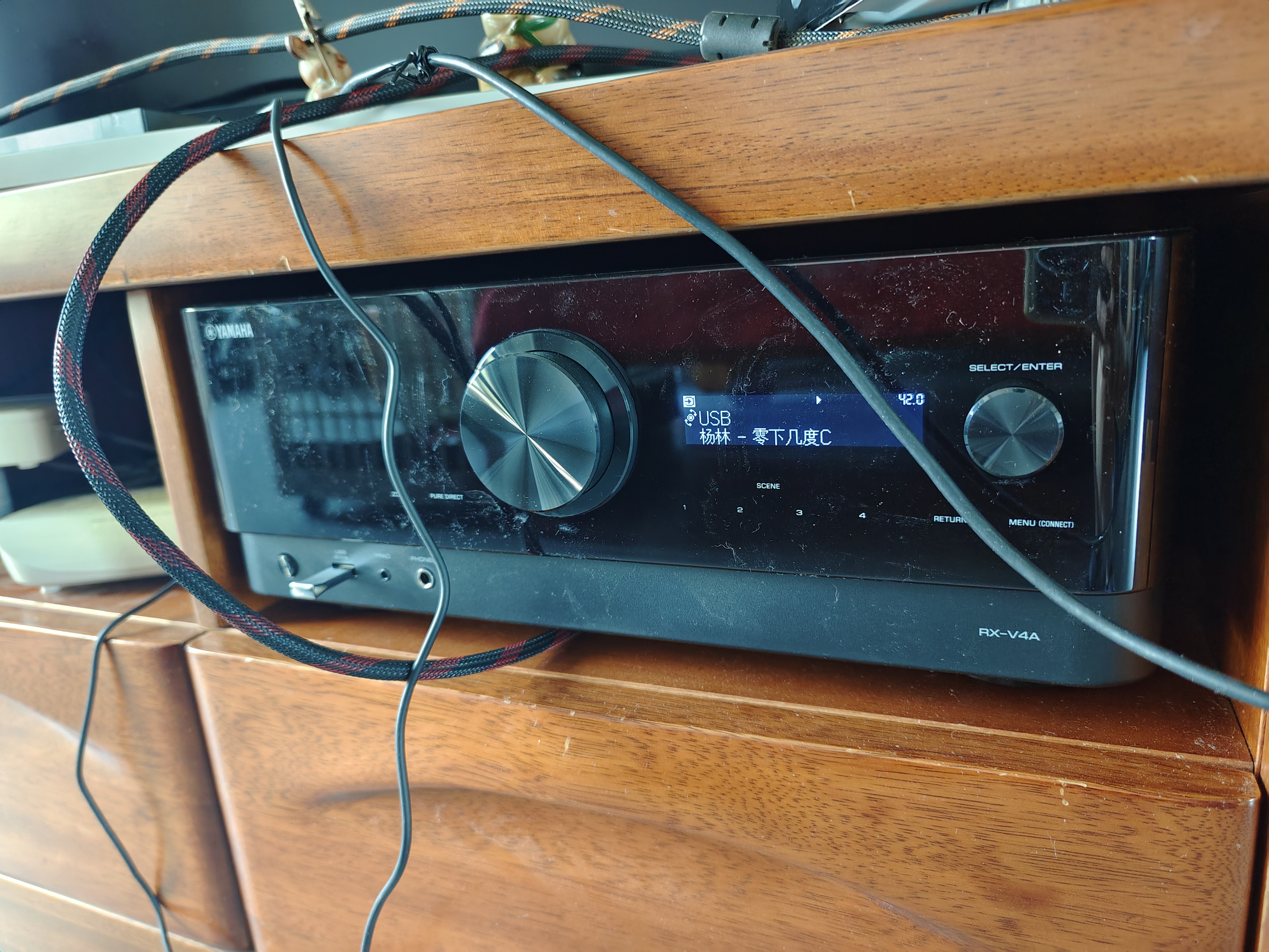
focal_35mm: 23
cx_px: 634
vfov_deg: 58.9
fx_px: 843
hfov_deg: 73.9
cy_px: 476
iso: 1366
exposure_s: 1/33.3
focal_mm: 6.51
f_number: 1.57
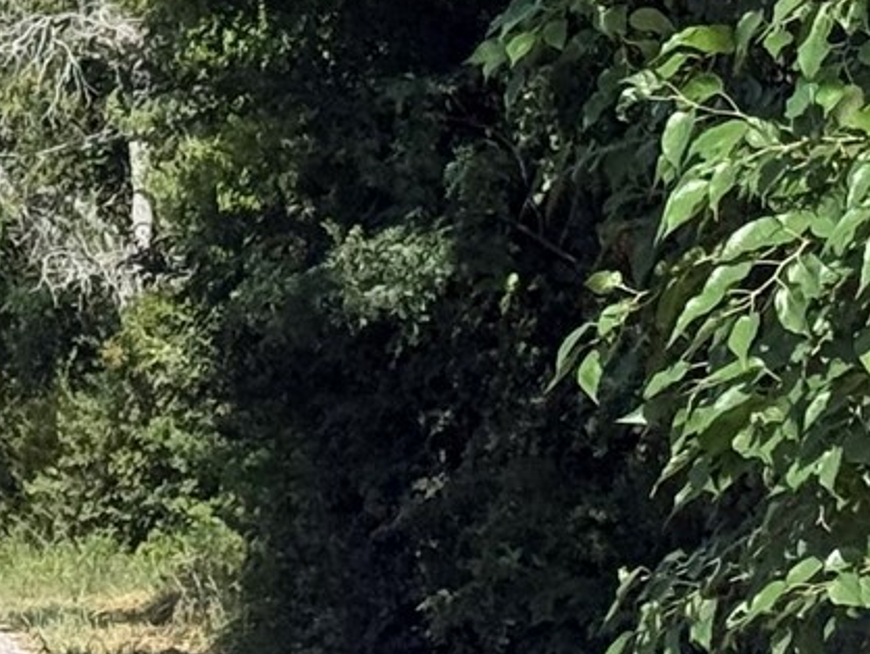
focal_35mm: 235
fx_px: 5910
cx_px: -358
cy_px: 504
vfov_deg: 6.3
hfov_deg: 8.3
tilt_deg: +0.2
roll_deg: -0.4
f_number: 1.78
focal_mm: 6.76
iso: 64
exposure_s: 1/4098
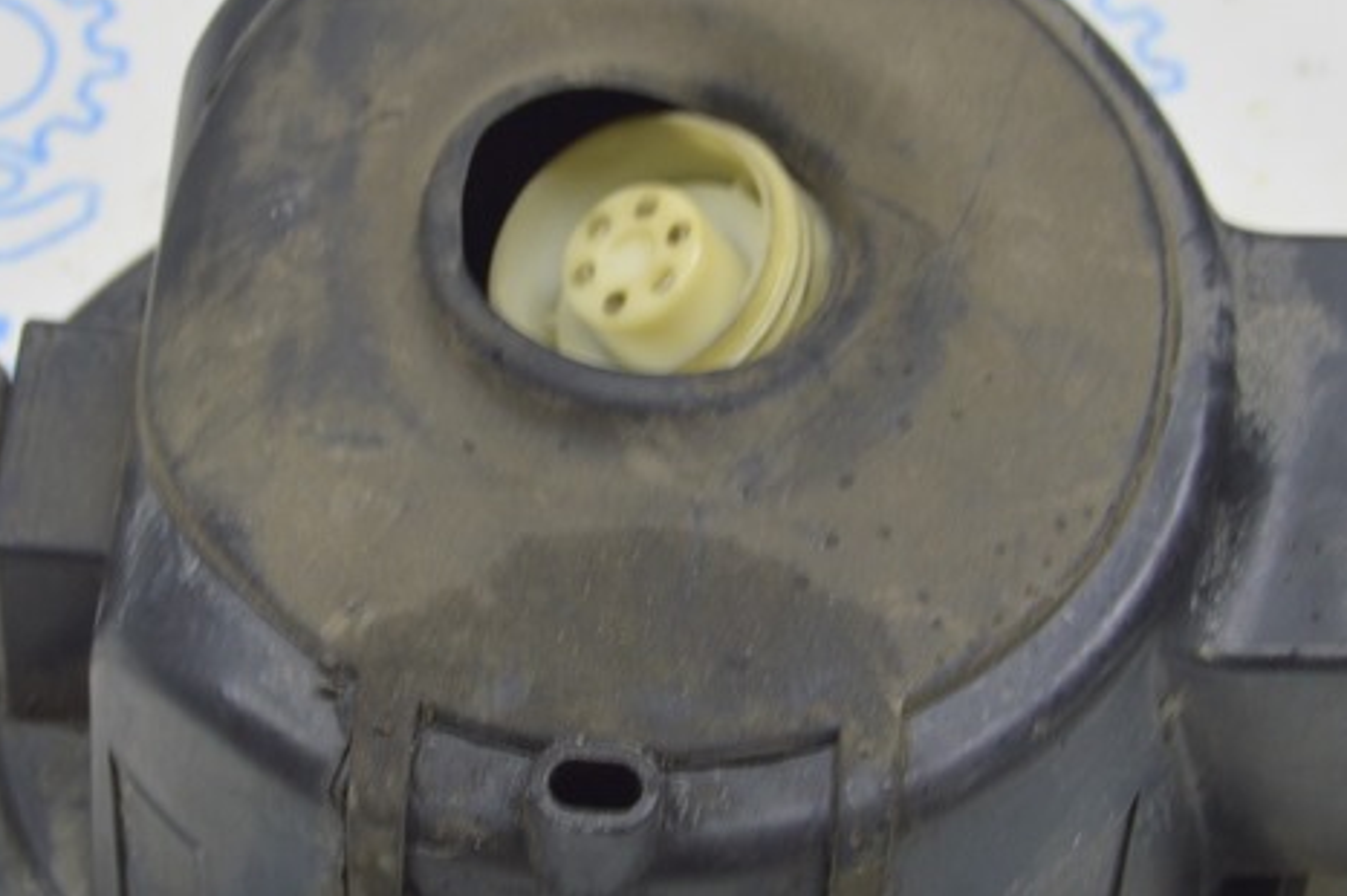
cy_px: 337
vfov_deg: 13.4
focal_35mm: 102
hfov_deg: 20.0
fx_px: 3817
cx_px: 575
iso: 400
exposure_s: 1/20
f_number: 5.6
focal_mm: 31
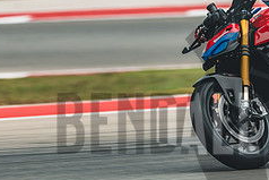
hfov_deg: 2.0
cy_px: 125
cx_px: 295
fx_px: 7641
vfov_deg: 1.3
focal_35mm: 1022
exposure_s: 1/320
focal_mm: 280
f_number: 4.5
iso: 160
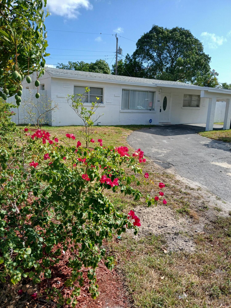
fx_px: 231
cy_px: 154
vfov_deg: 67.3
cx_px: 116
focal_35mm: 26
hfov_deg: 53.1
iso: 20
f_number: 1.8
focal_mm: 3.98
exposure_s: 1/585
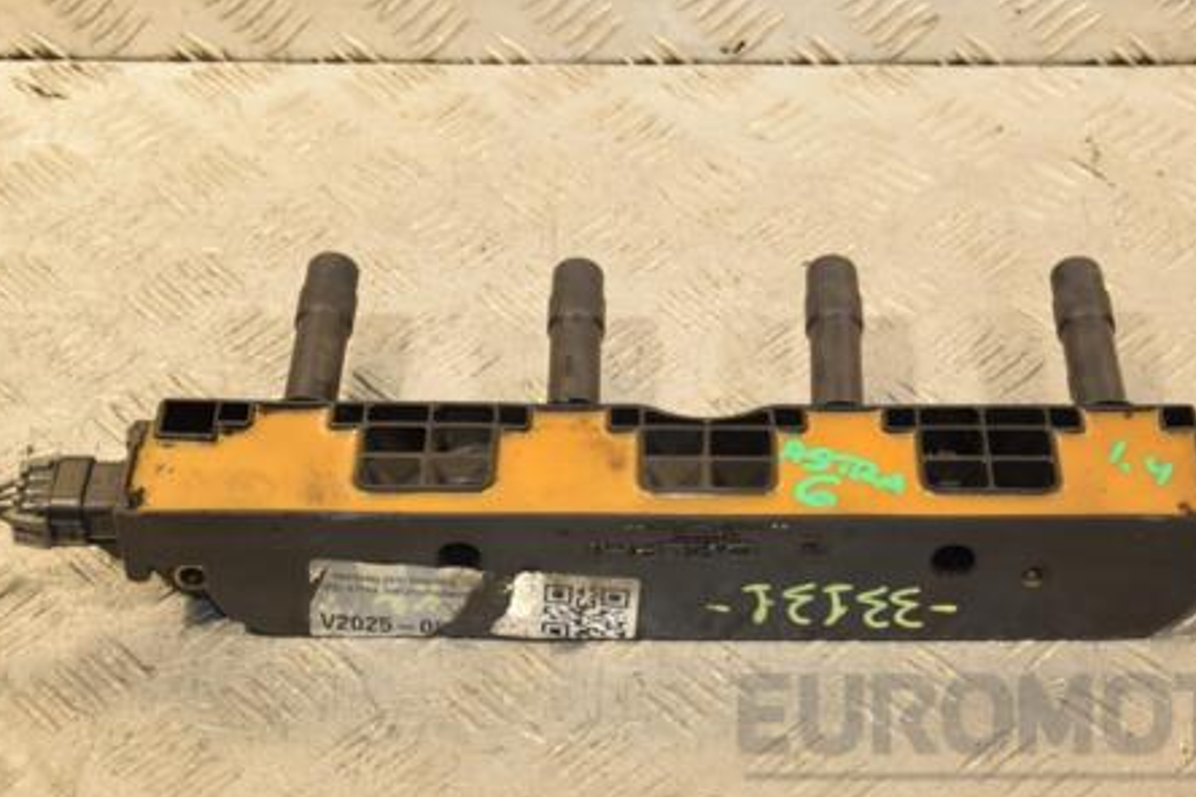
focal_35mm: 77
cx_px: 687
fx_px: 2558
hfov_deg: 26.3
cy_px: 355
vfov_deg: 17.7
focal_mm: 38
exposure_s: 1/160
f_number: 5
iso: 800
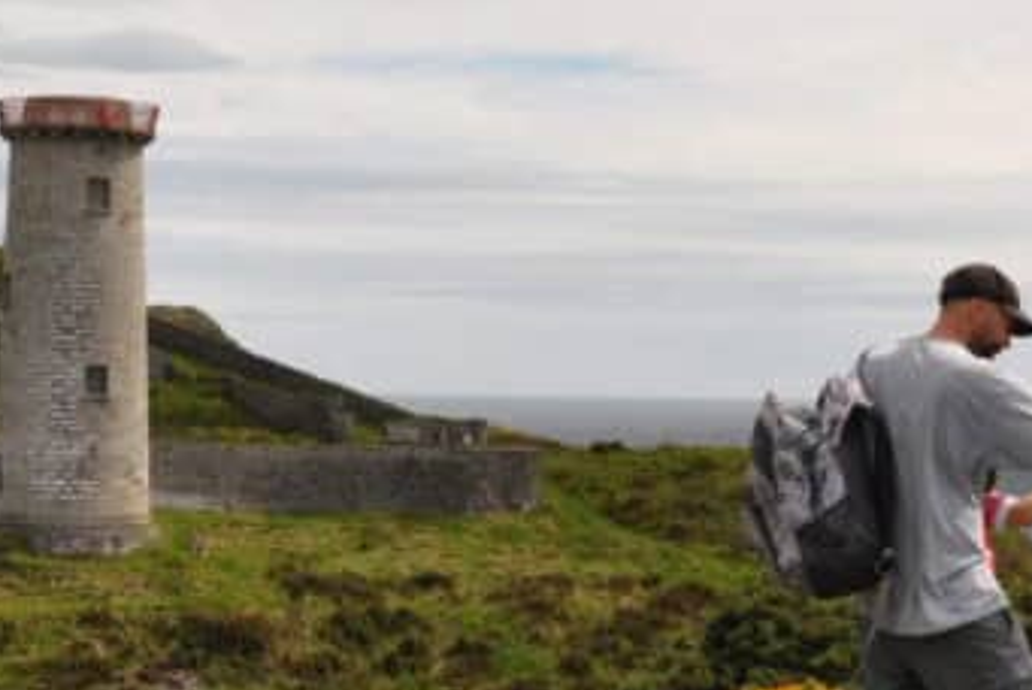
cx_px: 1162
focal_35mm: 111
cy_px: 330
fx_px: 3178
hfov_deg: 17.7
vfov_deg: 12.4
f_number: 10
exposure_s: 1/400
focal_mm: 21
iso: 200
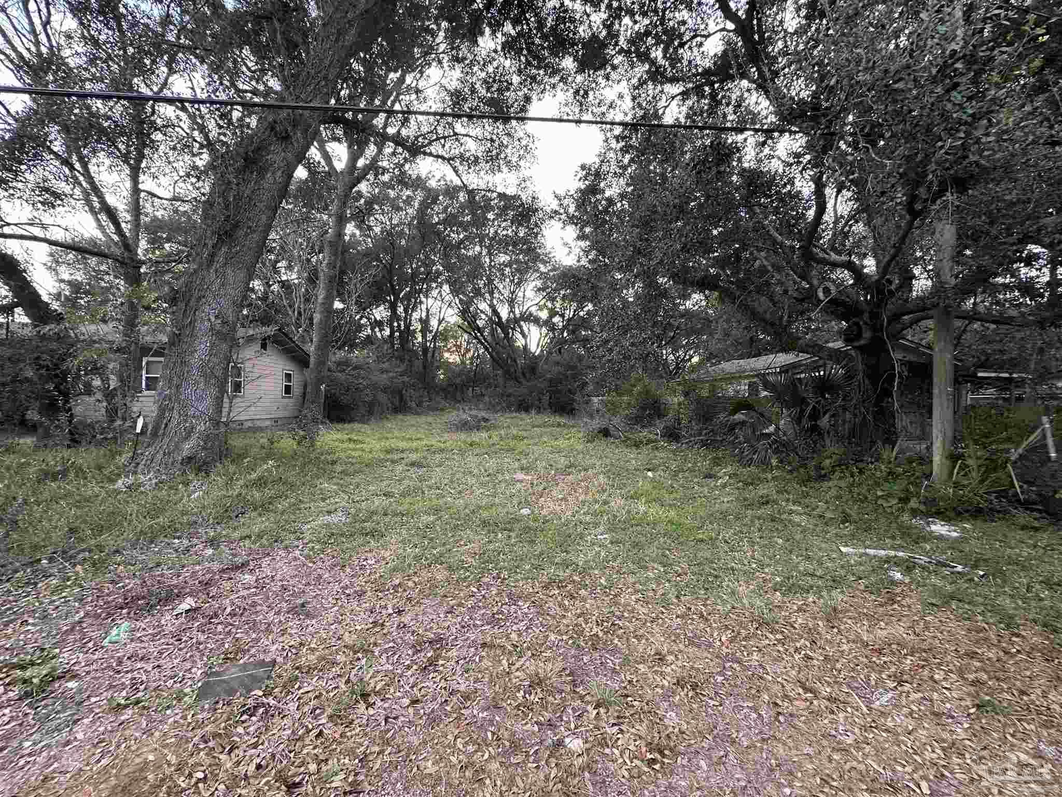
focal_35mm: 14
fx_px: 430
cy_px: 398
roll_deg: -1.1
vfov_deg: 85.7
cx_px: 531
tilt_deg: +1.3
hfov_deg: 102.1
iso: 250
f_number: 2.2
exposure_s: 1/99
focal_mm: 2.22
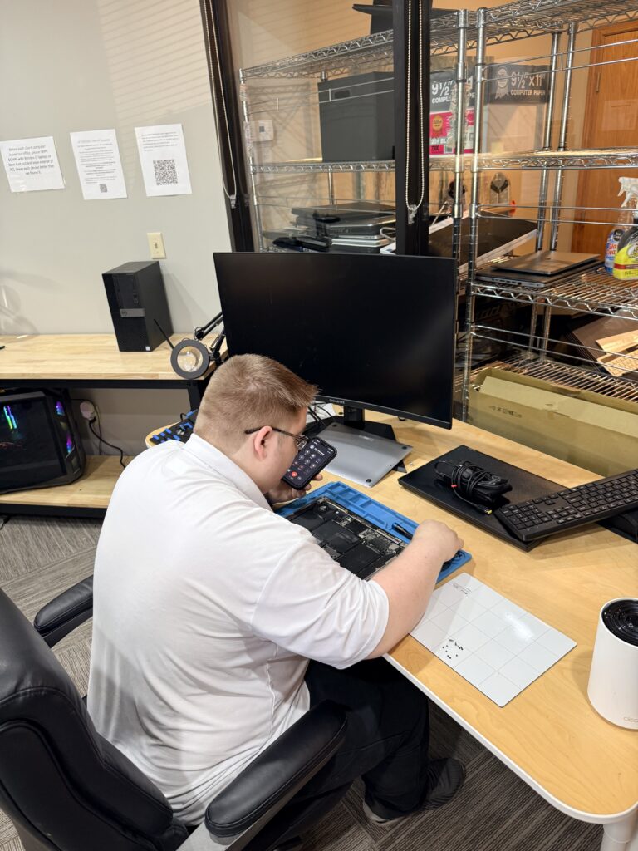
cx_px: 319
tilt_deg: -26.3
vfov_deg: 71.6
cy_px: 426
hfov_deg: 56.8
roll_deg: +6.1
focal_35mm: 24
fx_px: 590
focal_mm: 6.76
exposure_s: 1/60
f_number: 1.78
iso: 160
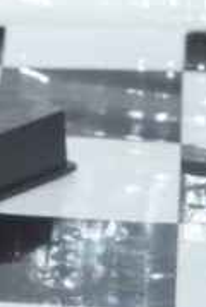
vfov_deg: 6.8
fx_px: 2573
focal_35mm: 301
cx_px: -201
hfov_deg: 4.5
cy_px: 101
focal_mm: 60
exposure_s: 1/100
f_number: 5.6
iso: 800
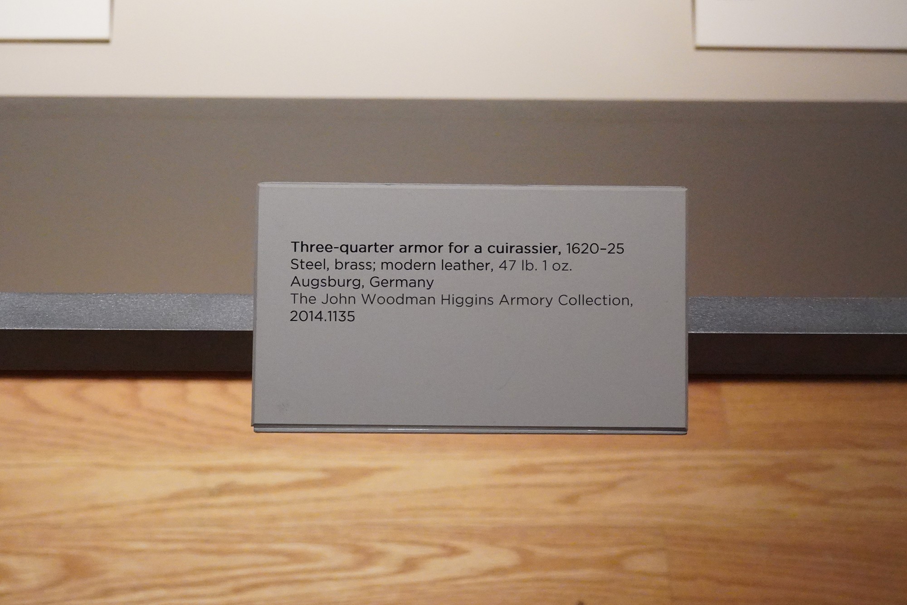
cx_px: 454
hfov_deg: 33.9
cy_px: 302
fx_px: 1487
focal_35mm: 59
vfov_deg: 23.0
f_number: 9
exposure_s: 1/80
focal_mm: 59
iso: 10000
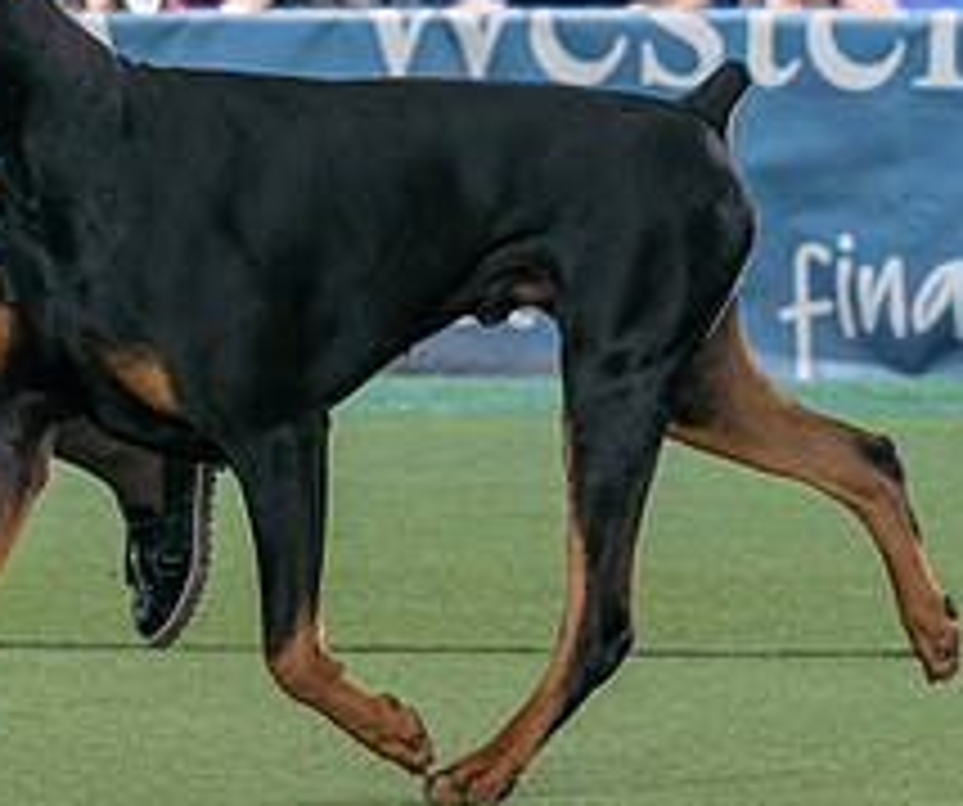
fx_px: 10503
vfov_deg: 4.4
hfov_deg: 5.2
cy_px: -198
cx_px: -121
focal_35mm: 362
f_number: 4.5
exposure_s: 1/800
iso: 400
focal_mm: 97
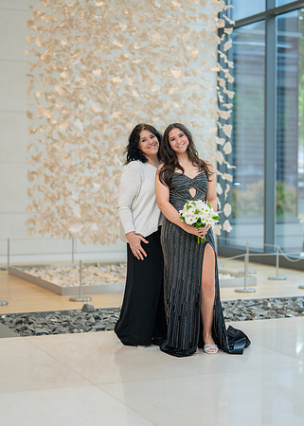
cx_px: 170
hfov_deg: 18.8
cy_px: 217
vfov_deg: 26.2
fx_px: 917
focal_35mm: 76
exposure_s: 1/400
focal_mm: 50
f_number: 1.2
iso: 100
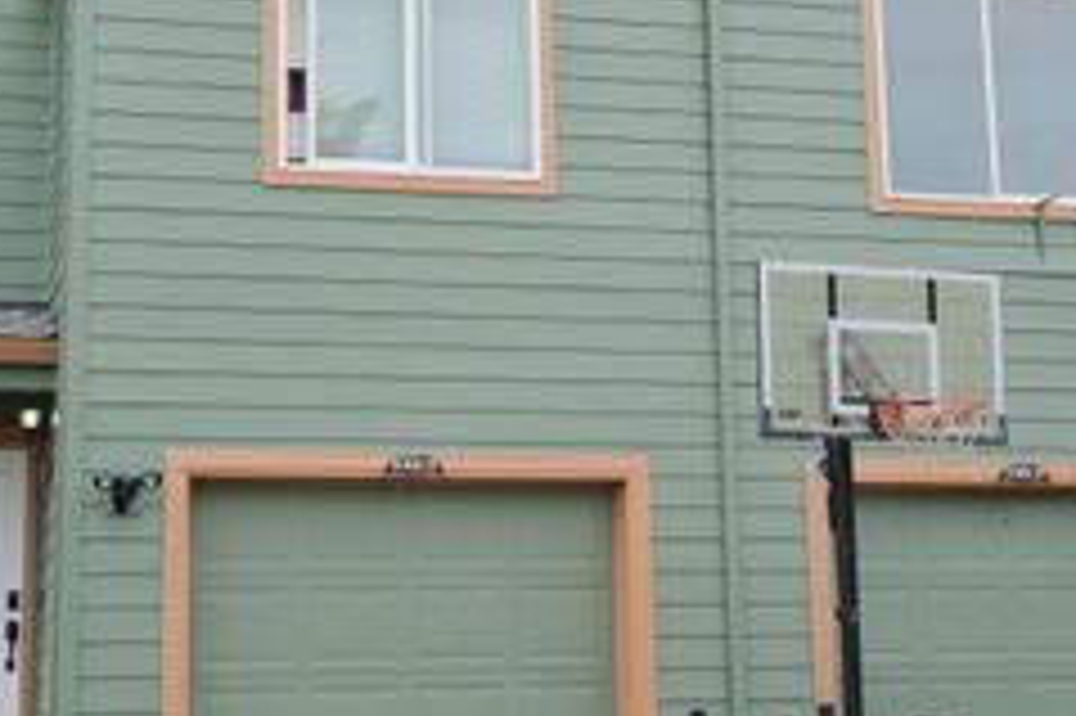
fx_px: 2001
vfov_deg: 20.2
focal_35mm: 67
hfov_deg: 30.1
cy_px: 223
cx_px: 513
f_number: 6.4
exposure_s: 1/320
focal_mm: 21.2
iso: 125
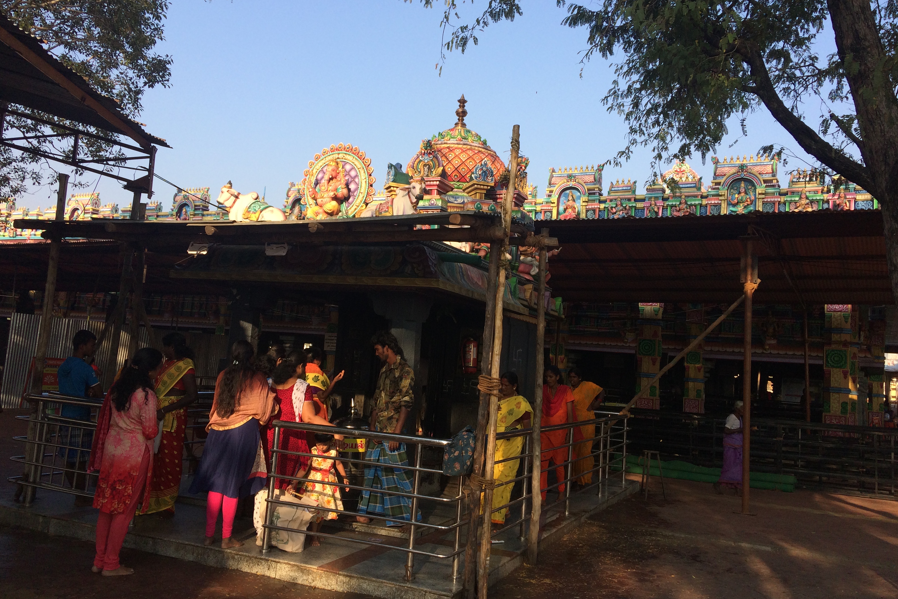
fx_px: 773
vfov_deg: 42.3
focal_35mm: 31
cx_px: 442
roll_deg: -2.7
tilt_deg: +7.7
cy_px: 279
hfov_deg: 60.3
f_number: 2.2
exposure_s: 1/1026
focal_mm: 4.15
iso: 32
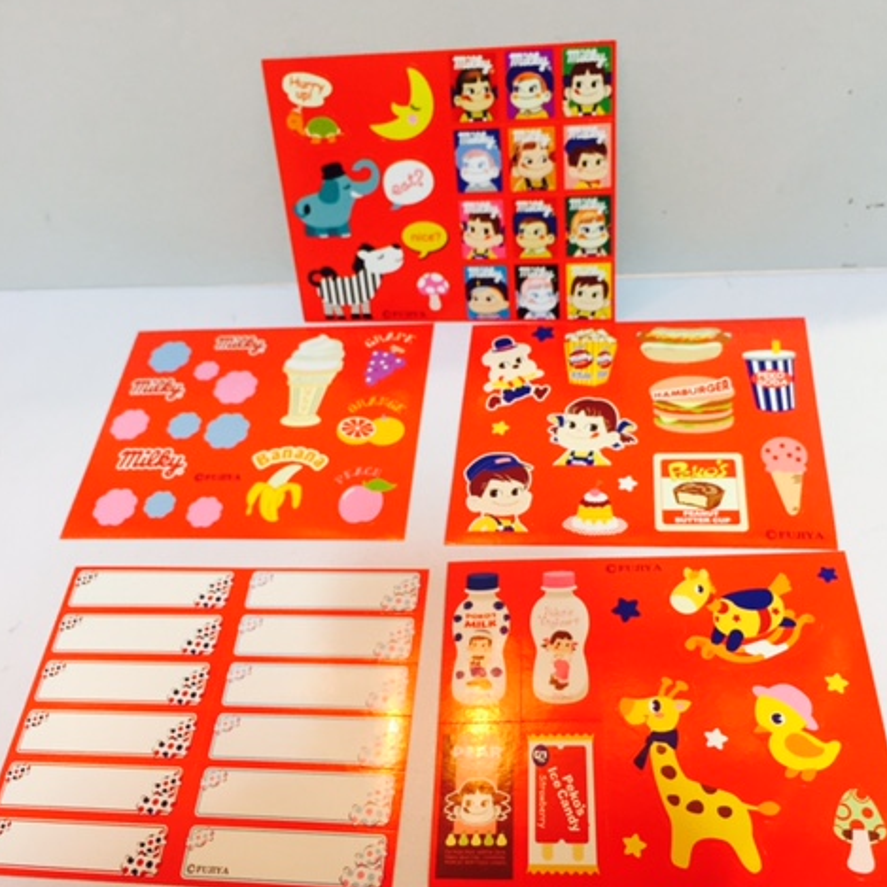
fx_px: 1015
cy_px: 433
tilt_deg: -47.9
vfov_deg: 47.2
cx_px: 443
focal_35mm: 35
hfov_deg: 47.2
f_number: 2.2
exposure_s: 1/33
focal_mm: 4.15
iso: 125
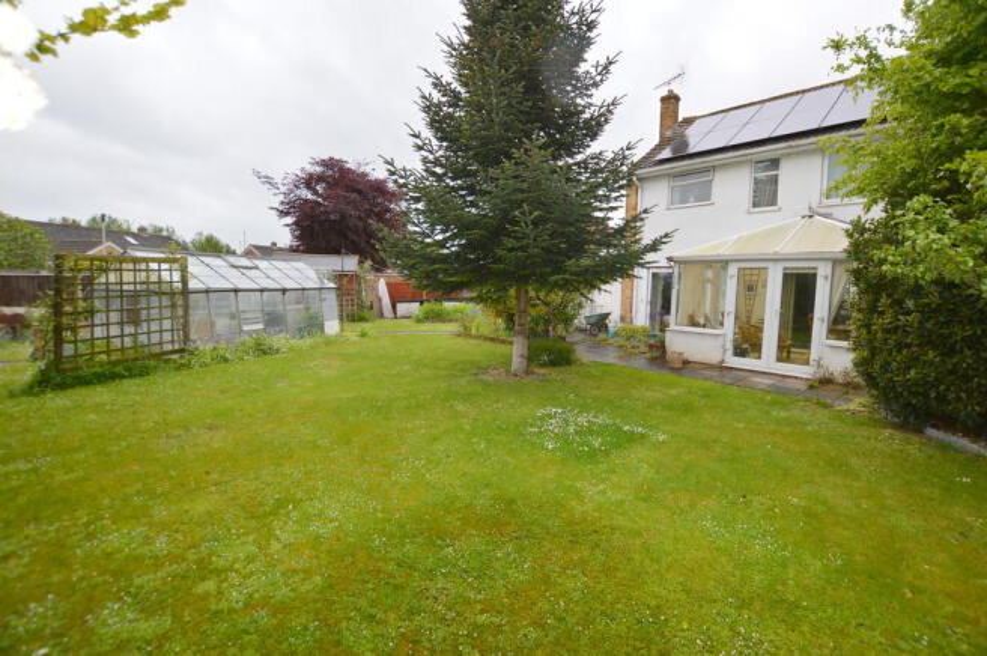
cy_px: 328
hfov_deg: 100.4
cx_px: 494
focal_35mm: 15
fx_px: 411
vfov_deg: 77.2
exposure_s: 1/200
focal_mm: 10
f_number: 4.5
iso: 100
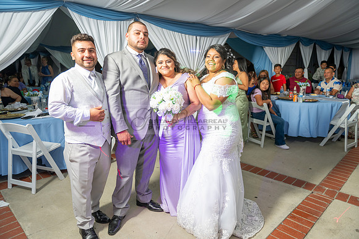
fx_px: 239
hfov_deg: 73.7
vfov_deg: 53.2
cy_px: 120
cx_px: 180
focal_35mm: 24
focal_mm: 24
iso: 250
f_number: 2.8
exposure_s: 1/125
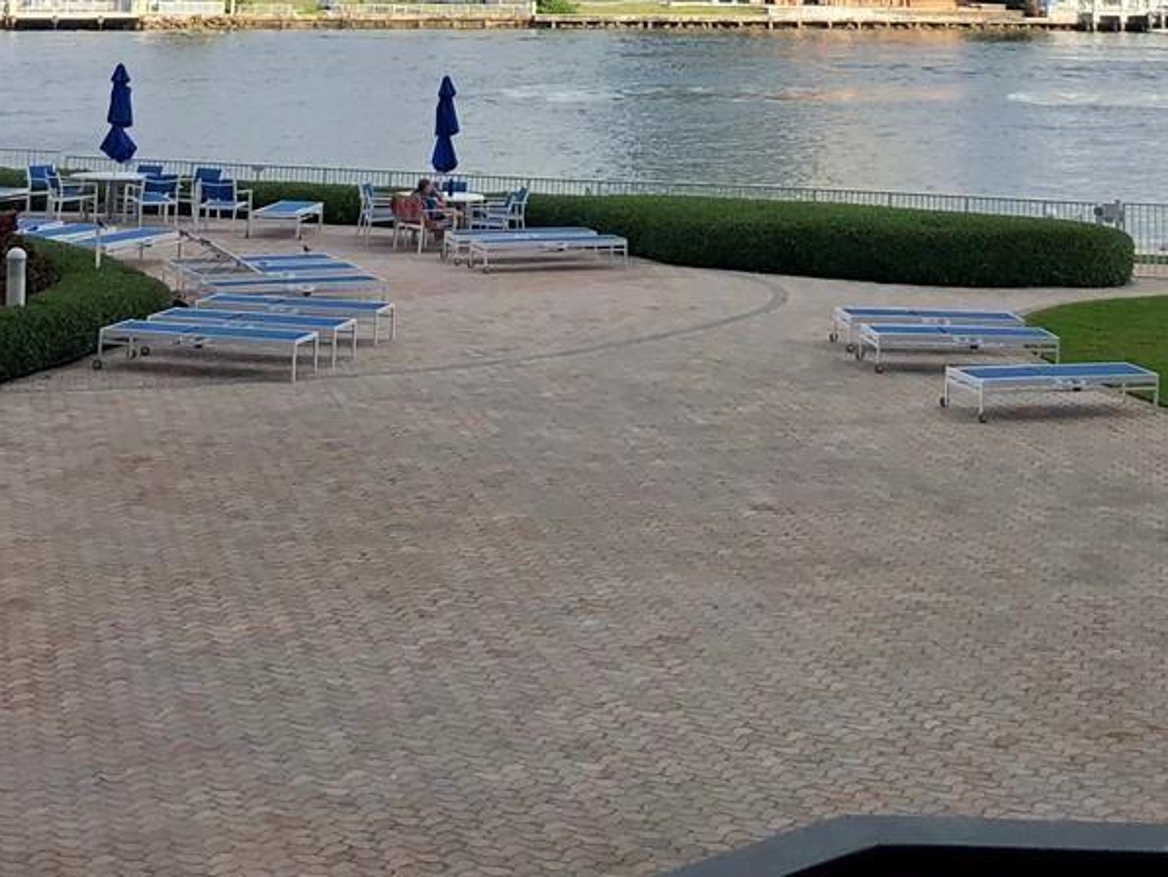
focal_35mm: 75
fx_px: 2531
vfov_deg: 18.6
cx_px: 734
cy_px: -172
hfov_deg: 25.9
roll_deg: -1.0
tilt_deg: +2.7
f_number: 1.8
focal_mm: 3.99
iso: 20
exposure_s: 1/2000
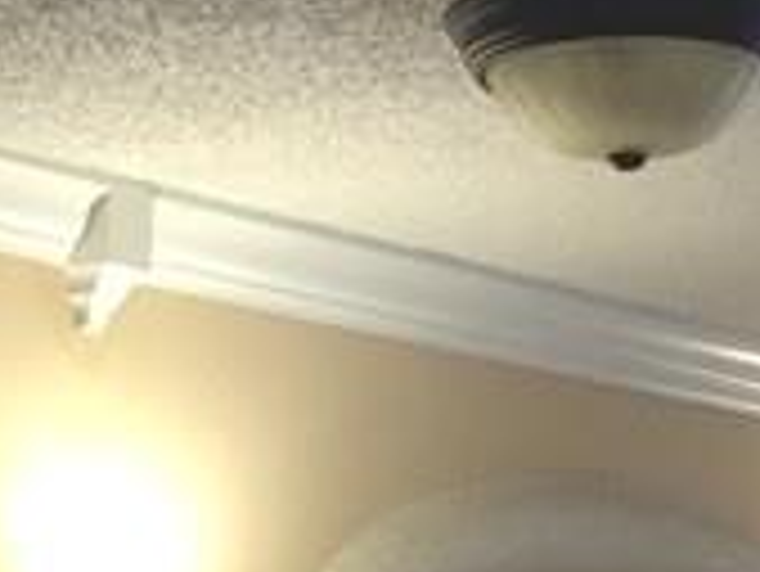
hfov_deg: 11.2
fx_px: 3867
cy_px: 1621
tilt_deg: -7.0
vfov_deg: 7.6
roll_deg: -0.7
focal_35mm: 176
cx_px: 342
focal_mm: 4.15
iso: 64
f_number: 2.2
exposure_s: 1/30
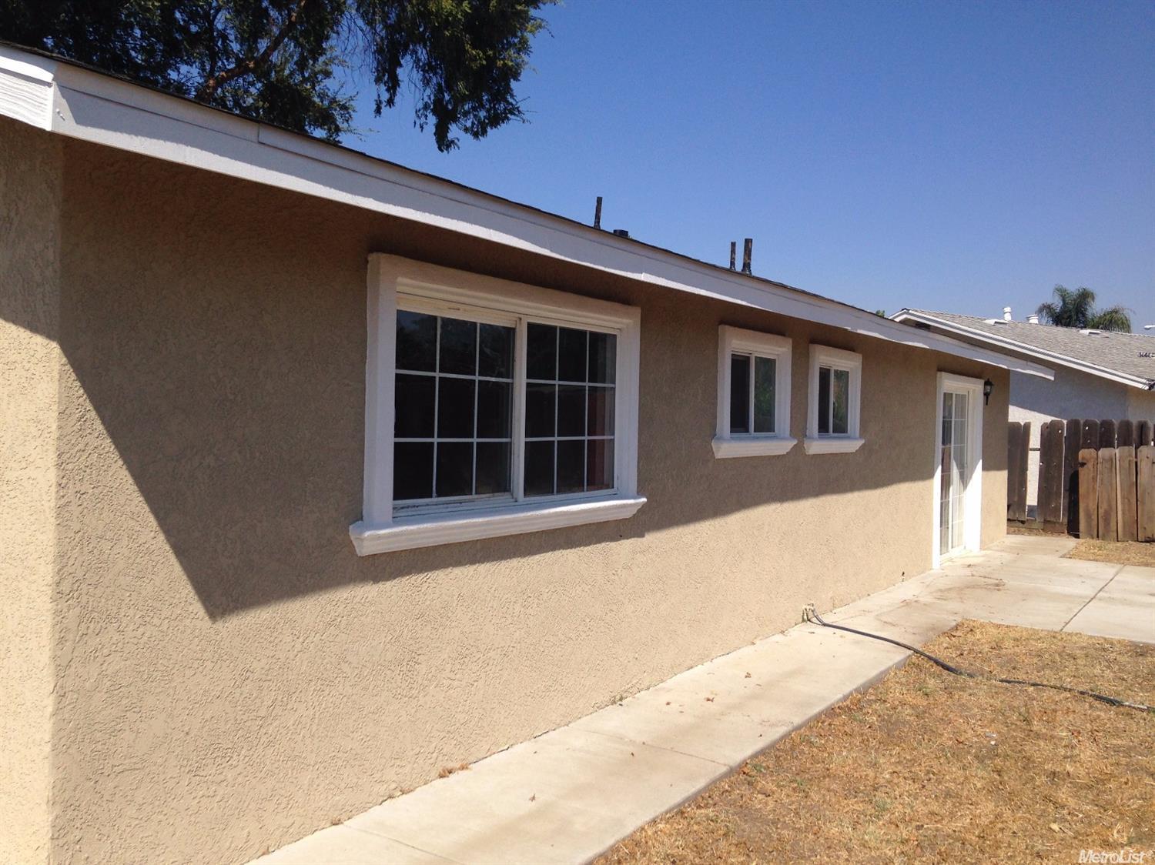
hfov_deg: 55.4
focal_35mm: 33
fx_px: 1101
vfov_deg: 42.9
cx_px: 578
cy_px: 432
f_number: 2.4
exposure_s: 1/2584
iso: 50
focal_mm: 4.12
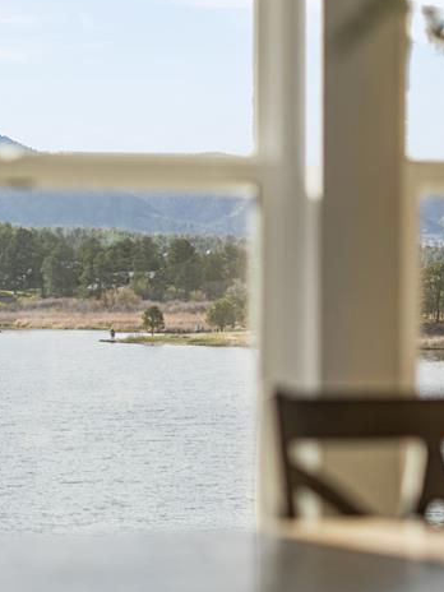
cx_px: 297
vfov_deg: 18.5
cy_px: 274
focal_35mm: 106
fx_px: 1813
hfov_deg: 13.9
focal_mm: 50
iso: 160
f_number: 1.8
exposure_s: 1/2500
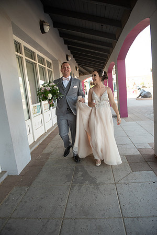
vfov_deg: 73.7
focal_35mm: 24
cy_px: 118
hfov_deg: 53.1
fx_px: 157
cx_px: 78
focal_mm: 24
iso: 2000
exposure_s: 1/2500
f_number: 2.8
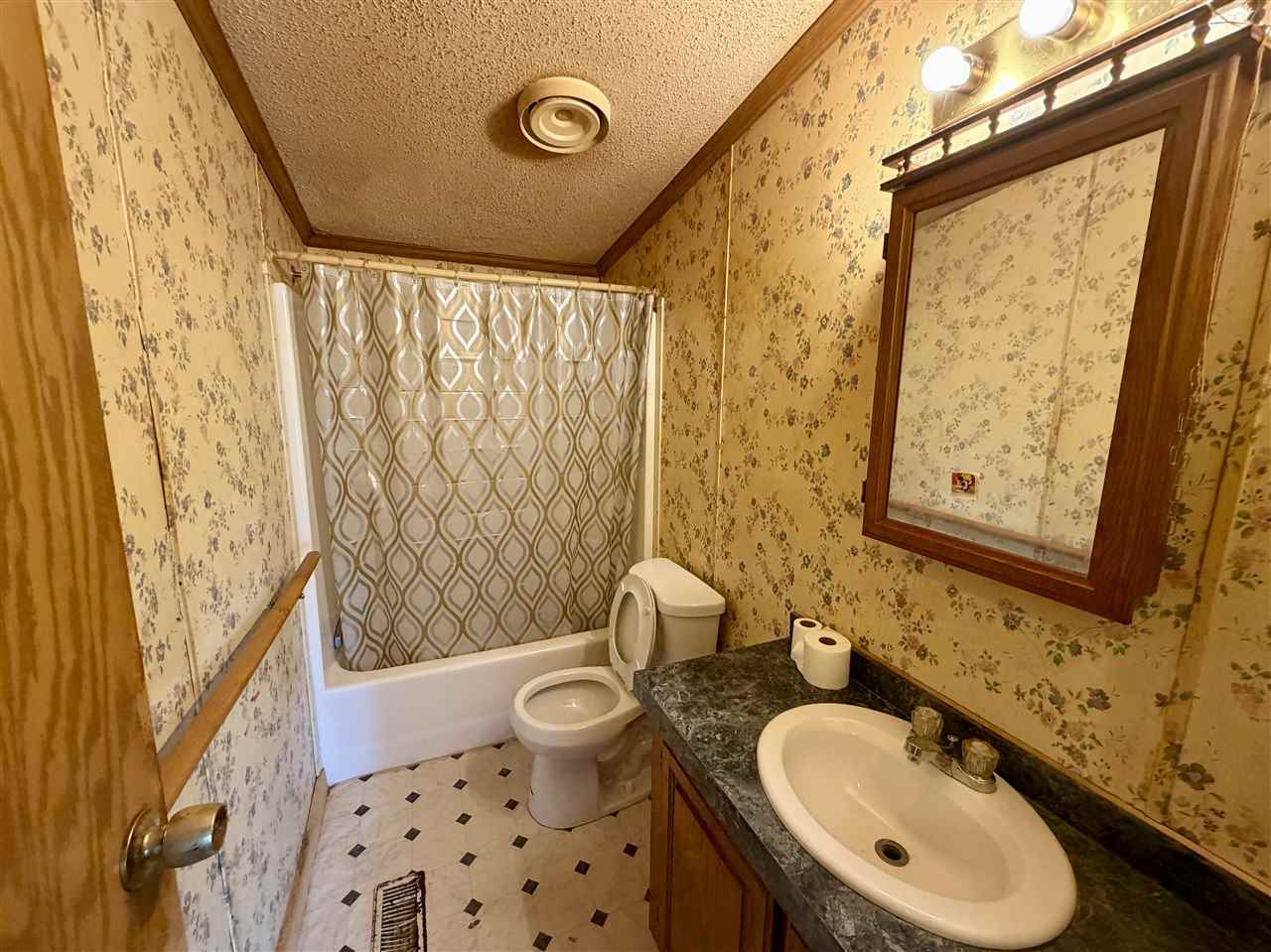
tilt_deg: -10.2
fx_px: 514
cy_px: 476
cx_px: 636
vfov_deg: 85.6
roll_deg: -0.4
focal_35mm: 14
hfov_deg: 102.1
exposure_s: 1/60
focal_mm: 2.22
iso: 400
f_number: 2.2
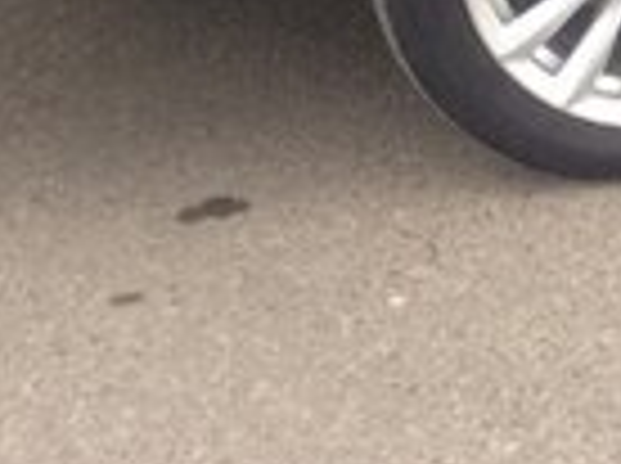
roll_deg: +0.7
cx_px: 1260
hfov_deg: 12.5
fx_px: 2489
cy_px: -448
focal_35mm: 139
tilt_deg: -14.3
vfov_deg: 9.9
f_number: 2.2
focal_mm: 4.15
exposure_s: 1/33
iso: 50
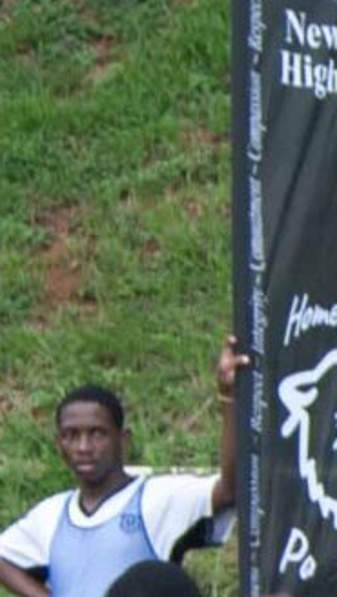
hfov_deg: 4.0
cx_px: 1408
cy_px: 630
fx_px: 4472
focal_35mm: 282
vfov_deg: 7.6
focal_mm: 23
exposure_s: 1/125
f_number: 5.6
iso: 200
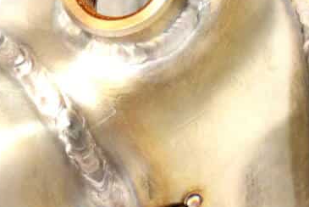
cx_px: 14
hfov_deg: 9.1
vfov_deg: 6.1
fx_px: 1933
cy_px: 71
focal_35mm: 225
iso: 2500
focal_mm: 38
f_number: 4.8
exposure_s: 1/60
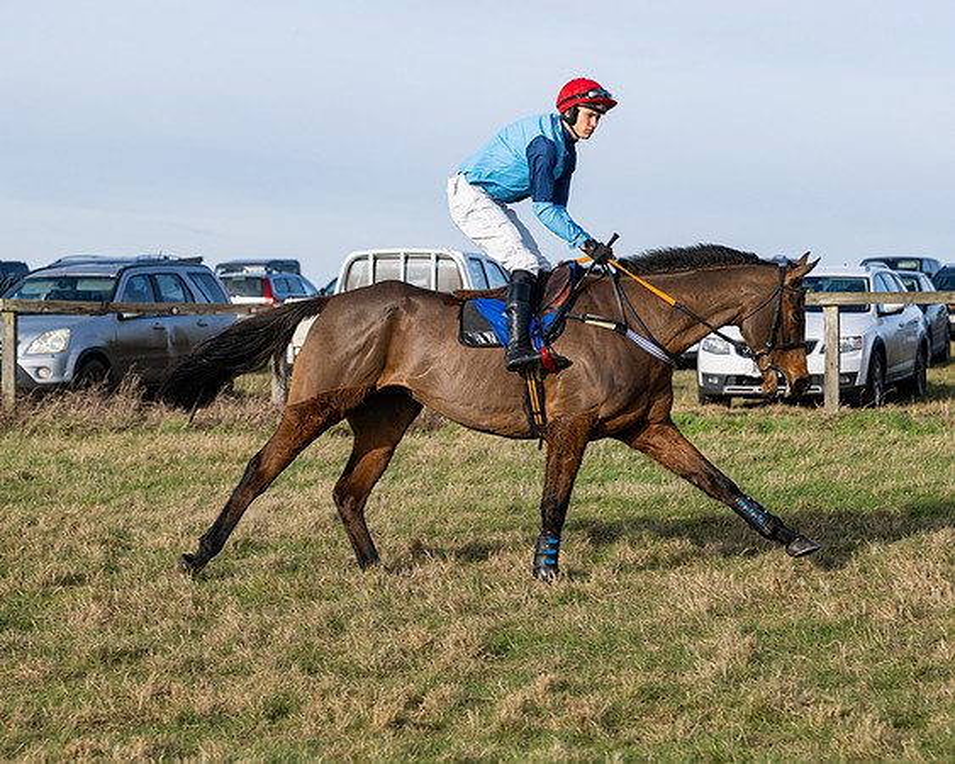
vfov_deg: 13.9
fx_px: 3136
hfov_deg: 17.3
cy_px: 393
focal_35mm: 111
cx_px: 472
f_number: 5
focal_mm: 92
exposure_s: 1/3200
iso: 400
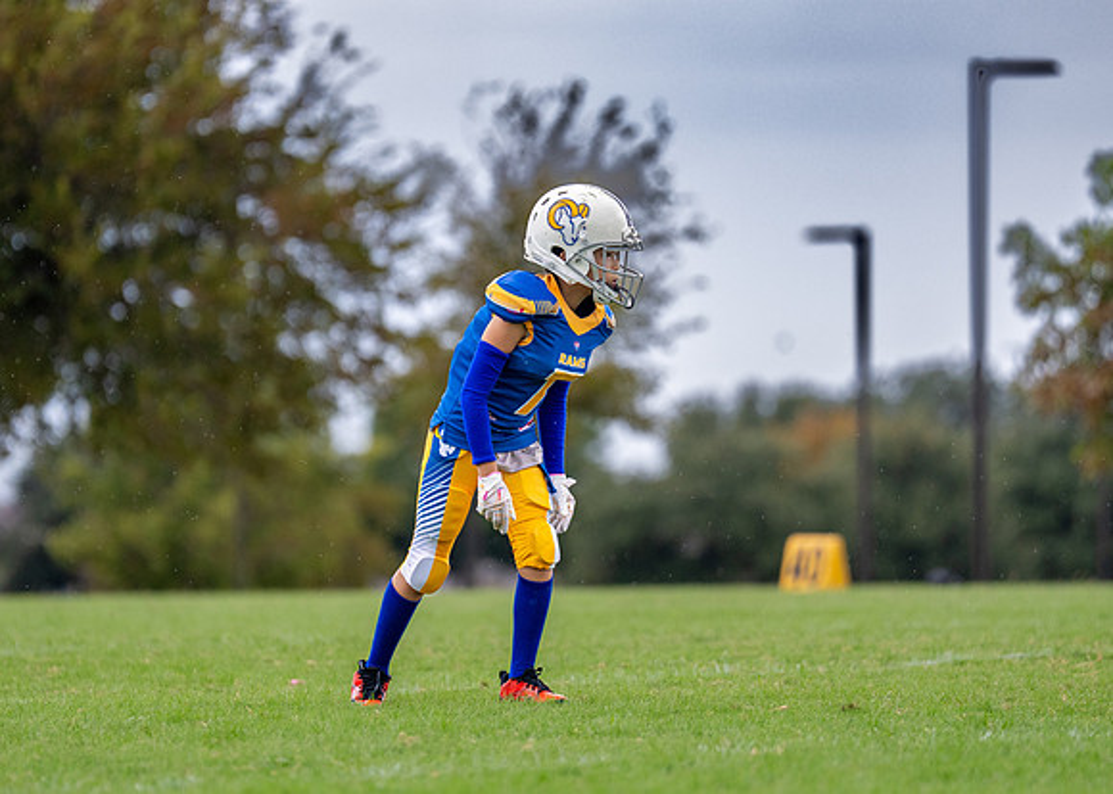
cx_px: 487
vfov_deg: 4.6
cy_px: 380
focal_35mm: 315
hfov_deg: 6.4
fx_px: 9963
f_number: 2.8
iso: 400
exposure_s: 1/1600
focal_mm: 200
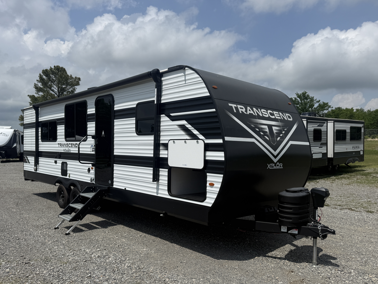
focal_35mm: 28
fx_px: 306
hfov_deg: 63.3
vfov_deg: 49.6
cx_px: 172
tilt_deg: -3.7
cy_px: 163
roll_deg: -1.3
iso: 80
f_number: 1.78
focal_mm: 6.76
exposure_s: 1/10309
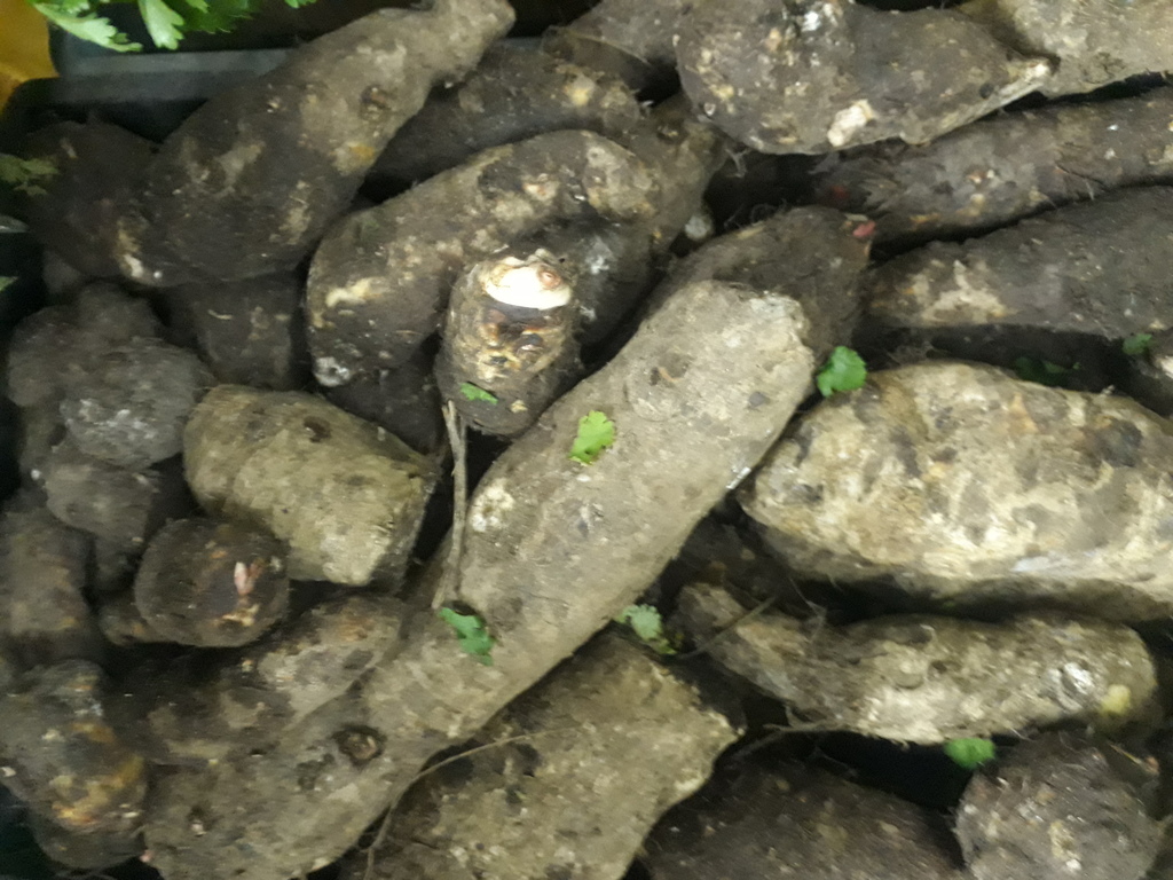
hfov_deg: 65.3
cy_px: 440
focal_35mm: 27
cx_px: 586
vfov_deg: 51.4
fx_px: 915
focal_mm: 3.6
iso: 640
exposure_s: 1/15
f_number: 1.9
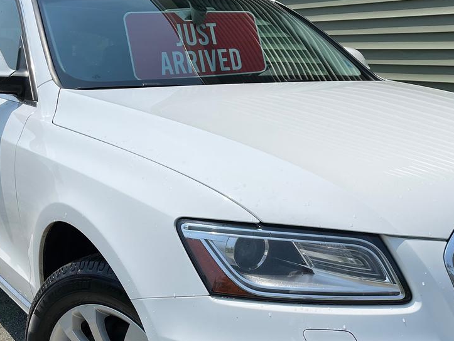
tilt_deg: -20.2
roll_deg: +2.1
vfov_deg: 31.0
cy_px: 252
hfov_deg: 40.9
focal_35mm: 46
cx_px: 283
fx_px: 604
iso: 50
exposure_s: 1/9091
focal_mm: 5.1
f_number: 1.6
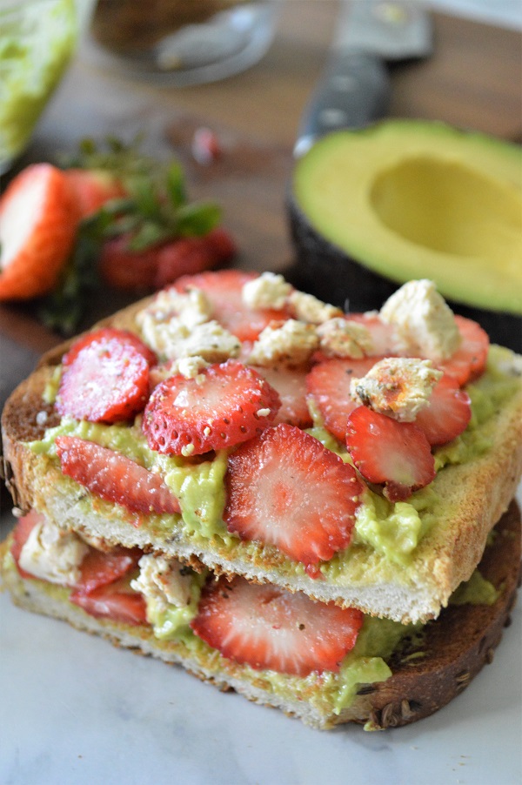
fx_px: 1242
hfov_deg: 23.7
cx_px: 261
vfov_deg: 35.1
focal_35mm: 57
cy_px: 392
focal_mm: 38
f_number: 5
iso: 3200
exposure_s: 1/125
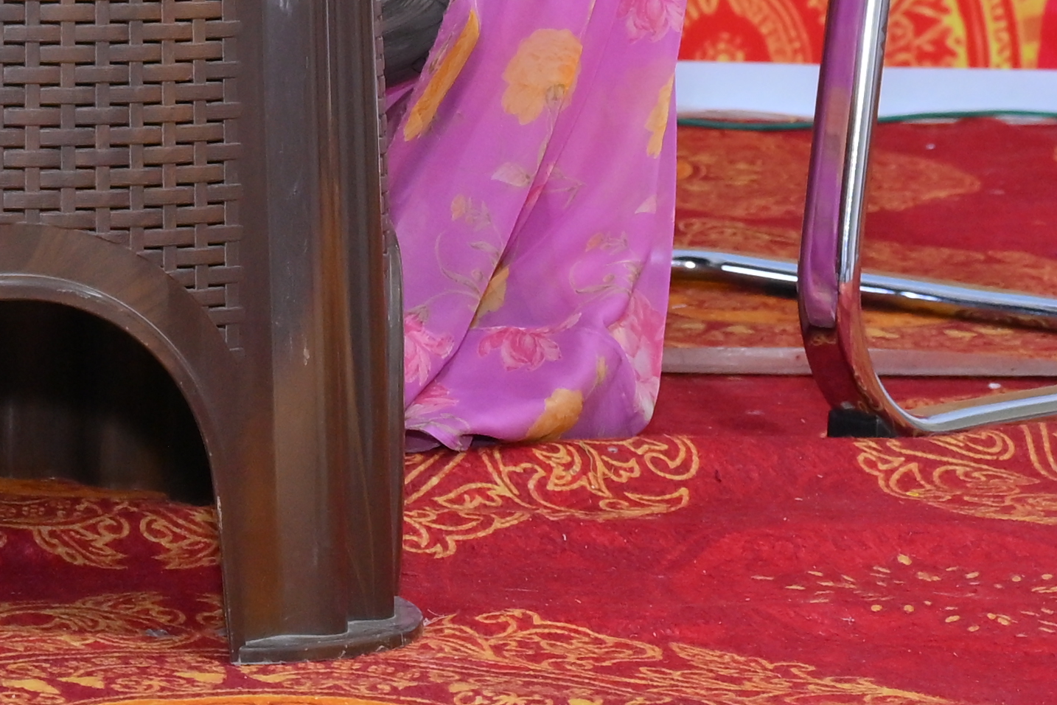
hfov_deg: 10.2
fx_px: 5696
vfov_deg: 6.8
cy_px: -749
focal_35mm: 194
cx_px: -546
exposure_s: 1/125
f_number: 6.3
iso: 1000
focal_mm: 46
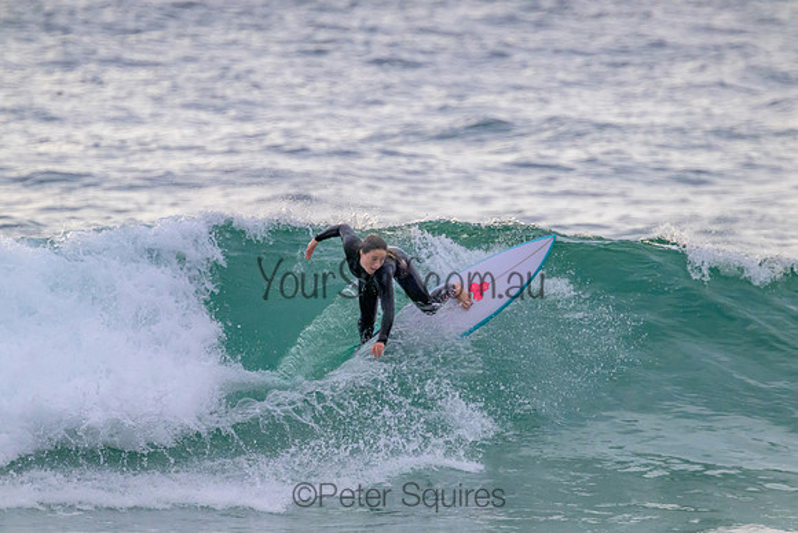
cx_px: 399
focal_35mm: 800
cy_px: 266
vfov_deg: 1.7
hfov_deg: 2.6
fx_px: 17737
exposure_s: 1/2000
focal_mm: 800
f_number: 11
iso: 5600
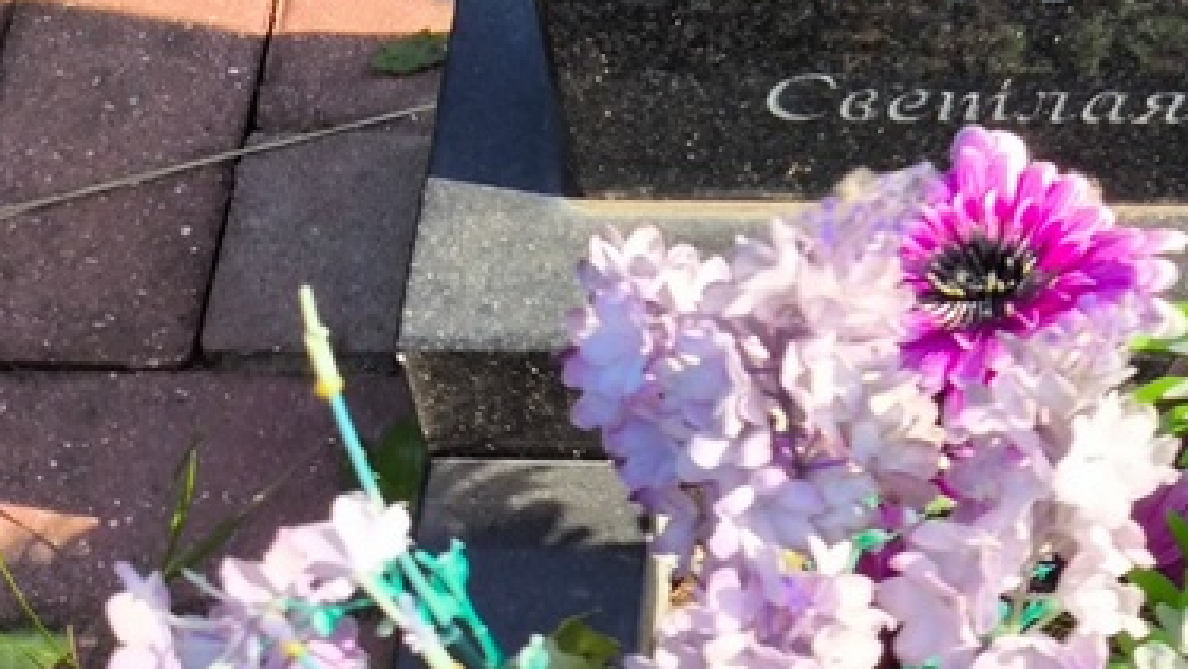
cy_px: -212
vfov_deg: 10.2
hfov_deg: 18.2
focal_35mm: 116
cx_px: 1072
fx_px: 3654
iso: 50
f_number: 1.7
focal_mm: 4.71
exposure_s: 1/754
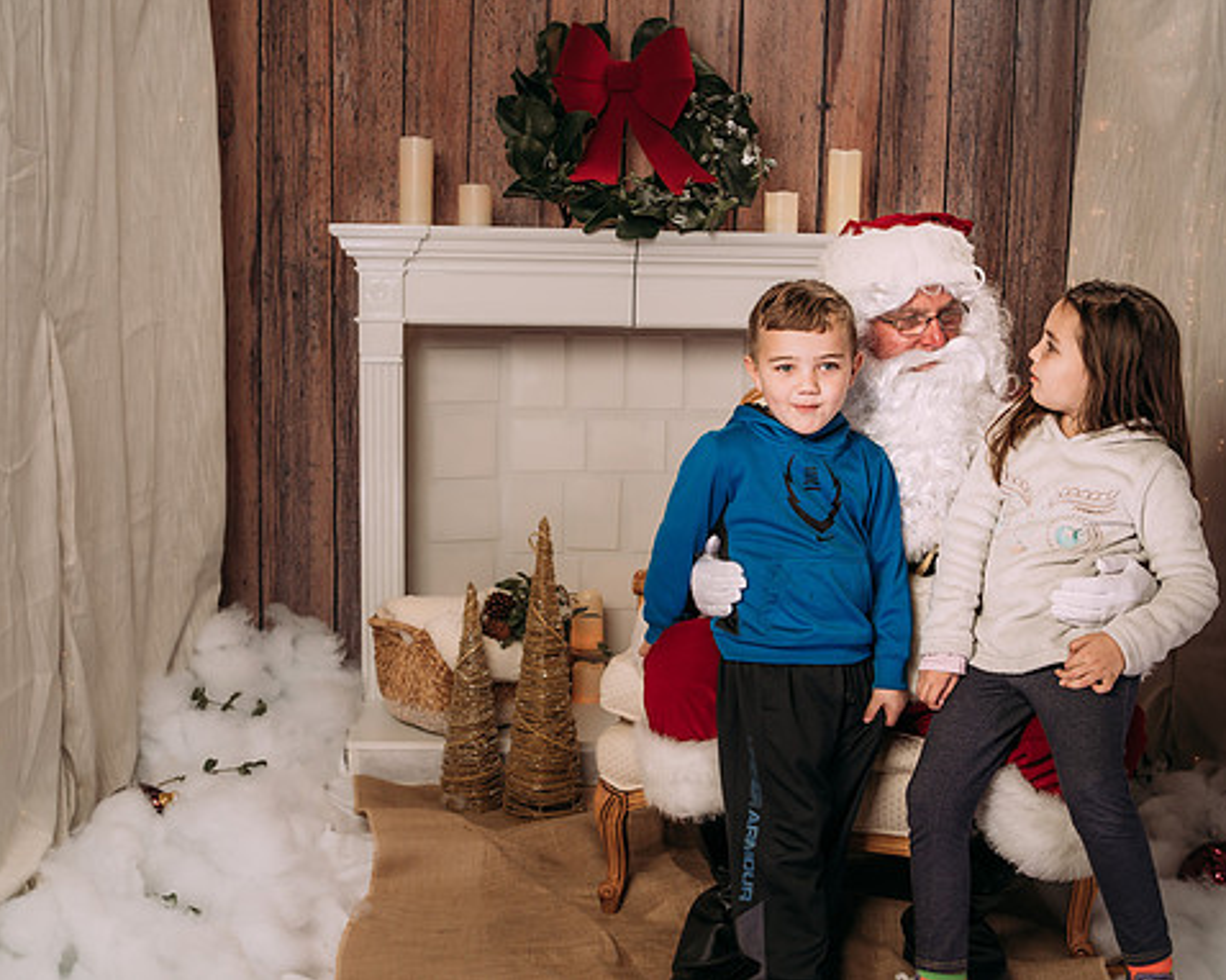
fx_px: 1632
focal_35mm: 45
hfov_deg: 41.2
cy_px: 511
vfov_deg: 33.4
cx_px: 621
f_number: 5.6
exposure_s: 1/100
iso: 100
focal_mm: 35
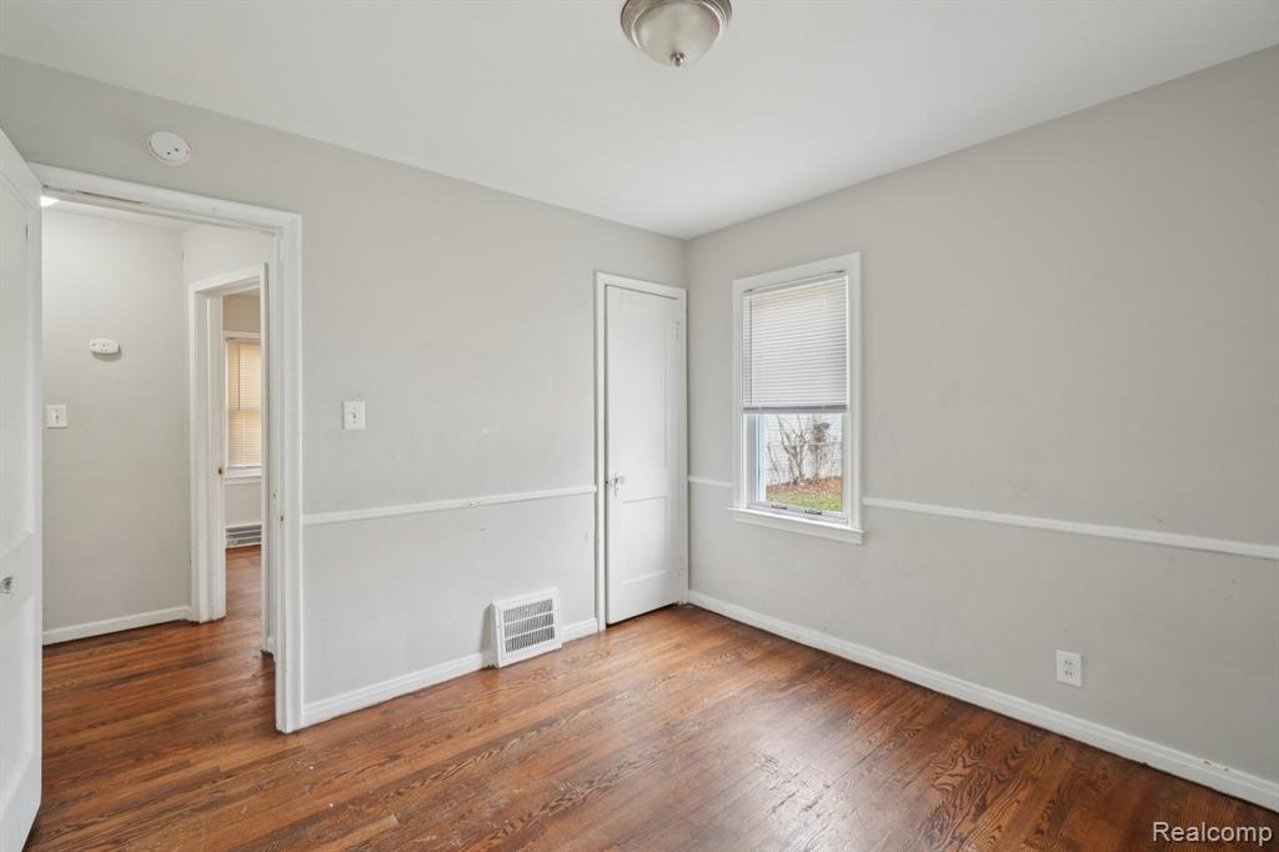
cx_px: 640
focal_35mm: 15
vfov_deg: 77.3
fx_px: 533
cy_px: 426
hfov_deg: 100.4
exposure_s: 1/20
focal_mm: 10
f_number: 8
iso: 400
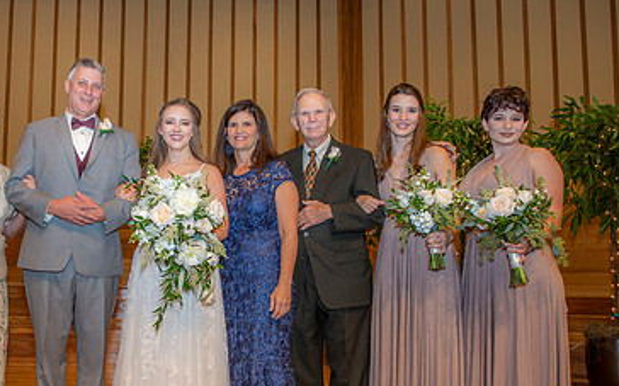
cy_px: 231
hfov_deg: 48.9
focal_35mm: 39
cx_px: 172
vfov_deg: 32.6
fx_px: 658
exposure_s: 1/125
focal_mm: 24
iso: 640
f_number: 4
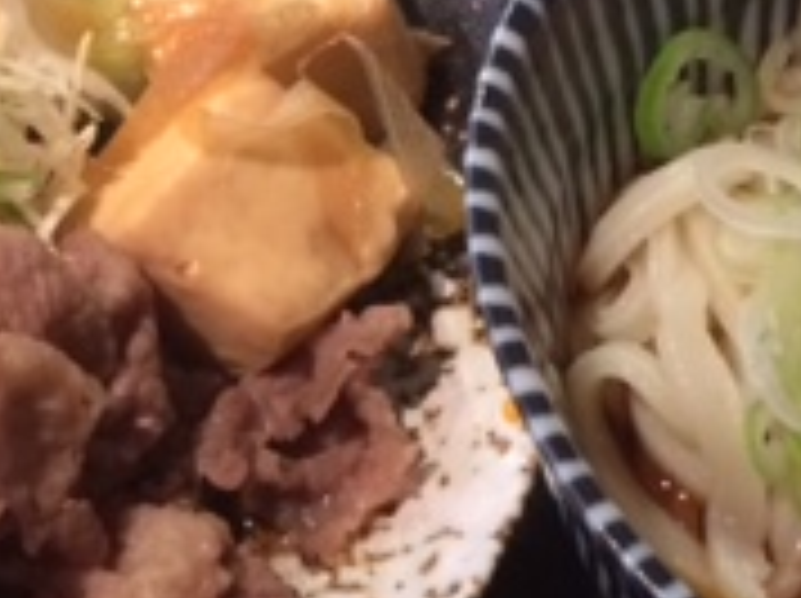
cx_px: 342
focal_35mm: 108
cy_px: 692
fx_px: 2496
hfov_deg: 18.2
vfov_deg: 13.4
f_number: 2.2
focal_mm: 4.12
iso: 320
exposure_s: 1/17
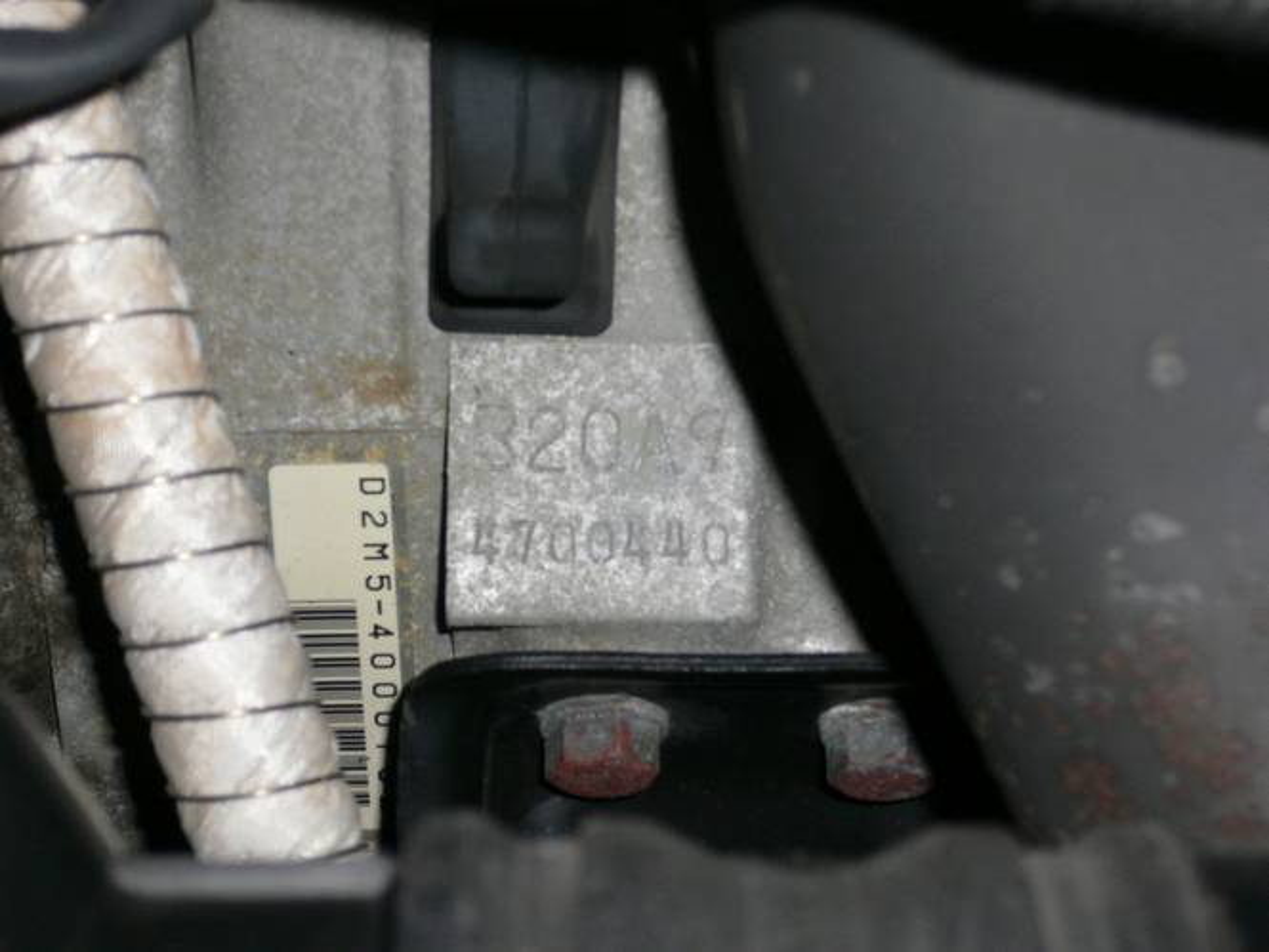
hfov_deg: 26.3
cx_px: 634
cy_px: 476
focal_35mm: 74
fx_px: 2713
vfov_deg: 19.9
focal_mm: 12.3
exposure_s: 1/60
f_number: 4.2
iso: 100
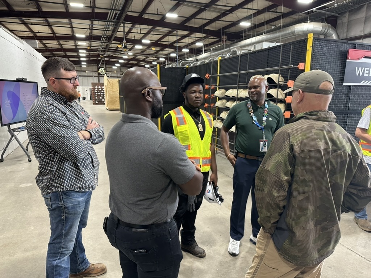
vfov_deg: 56.8
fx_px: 257
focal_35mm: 24
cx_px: 186
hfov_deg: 71.6
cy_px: 139
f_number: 1.78
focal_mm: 6.86
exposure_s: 1/60
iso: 200
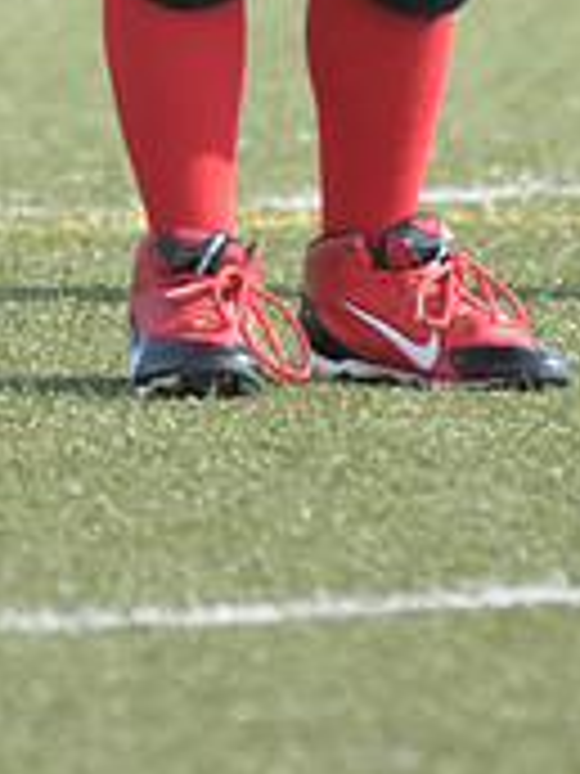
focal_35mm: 1942
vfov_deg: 1.0
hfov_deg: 0.8
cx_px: 420
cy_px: -428
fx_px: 43385
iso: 1600
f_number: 4
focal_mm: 400
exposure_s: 1/4000
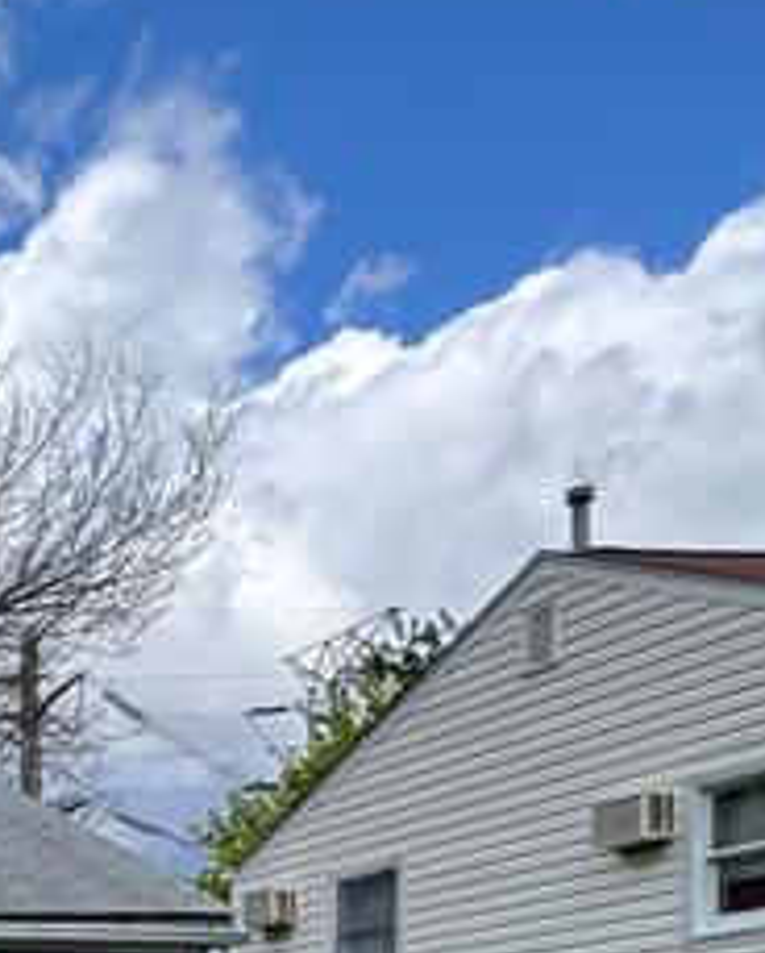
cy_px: 1207
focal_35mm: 61
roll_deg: +0.0
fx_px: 1722
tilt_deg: -1.8
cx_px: -757
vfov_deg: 26.6
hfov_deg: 17.7
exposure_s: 1/879
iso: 40
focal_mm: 2.22
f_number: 2.2
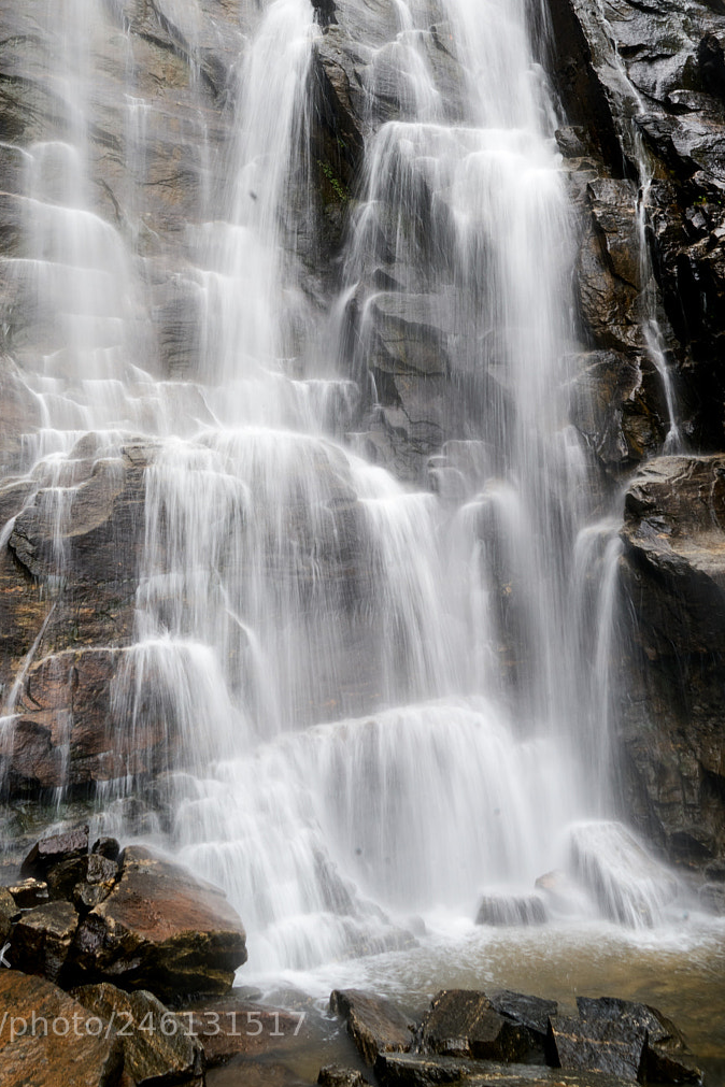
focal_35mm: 38
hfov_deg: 35.0
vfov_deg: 48.4
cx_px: 318
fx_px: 1148
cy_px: 248
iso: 100
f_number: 22
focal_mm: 24
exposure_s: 1/8
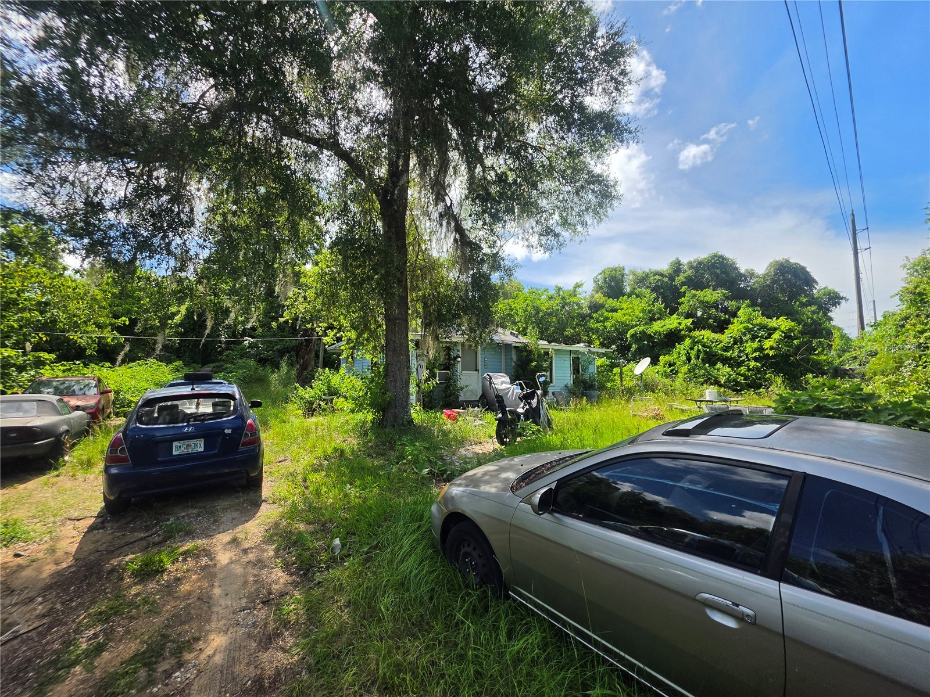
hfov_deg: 106.2
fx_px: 349
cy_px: 348
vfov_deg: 89.9
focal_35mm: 13
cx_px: 465
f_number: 1.9
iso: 32
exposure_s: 1/1445
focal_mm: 2.2
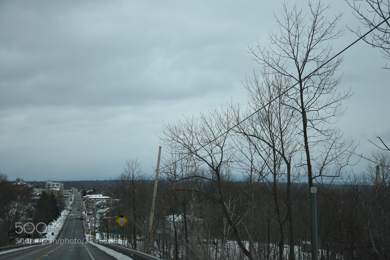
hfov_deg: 31.9
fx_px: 683
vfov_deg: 21.6
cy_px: 130
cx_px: 195
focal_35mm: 63
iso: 100
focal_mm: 42
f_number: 4.5
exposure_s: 1/1000
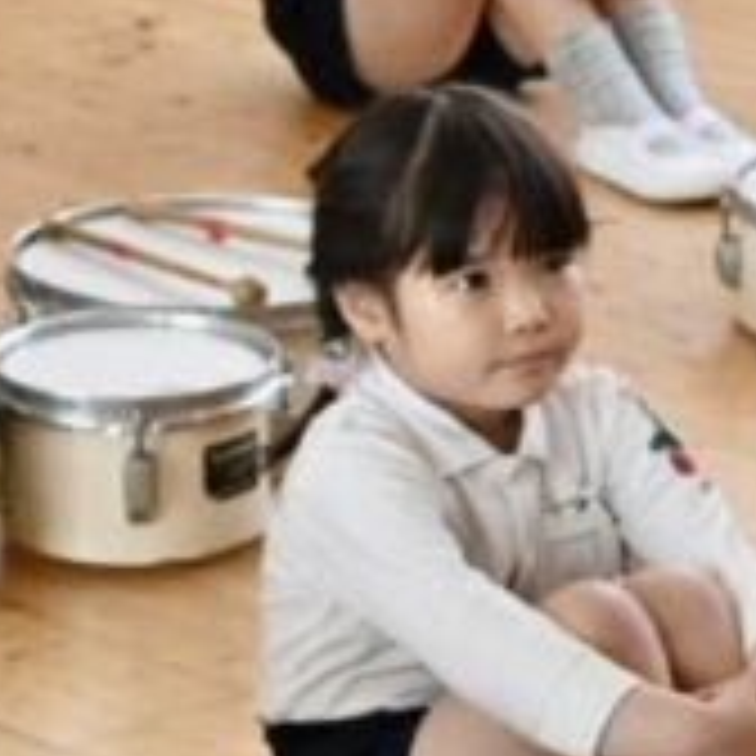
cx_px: 432
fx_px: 5970
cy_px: 182
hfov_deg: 7.2
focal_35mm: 242
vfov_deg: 7.2
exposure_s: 1/250
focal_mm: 31
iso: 800
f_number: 4.5
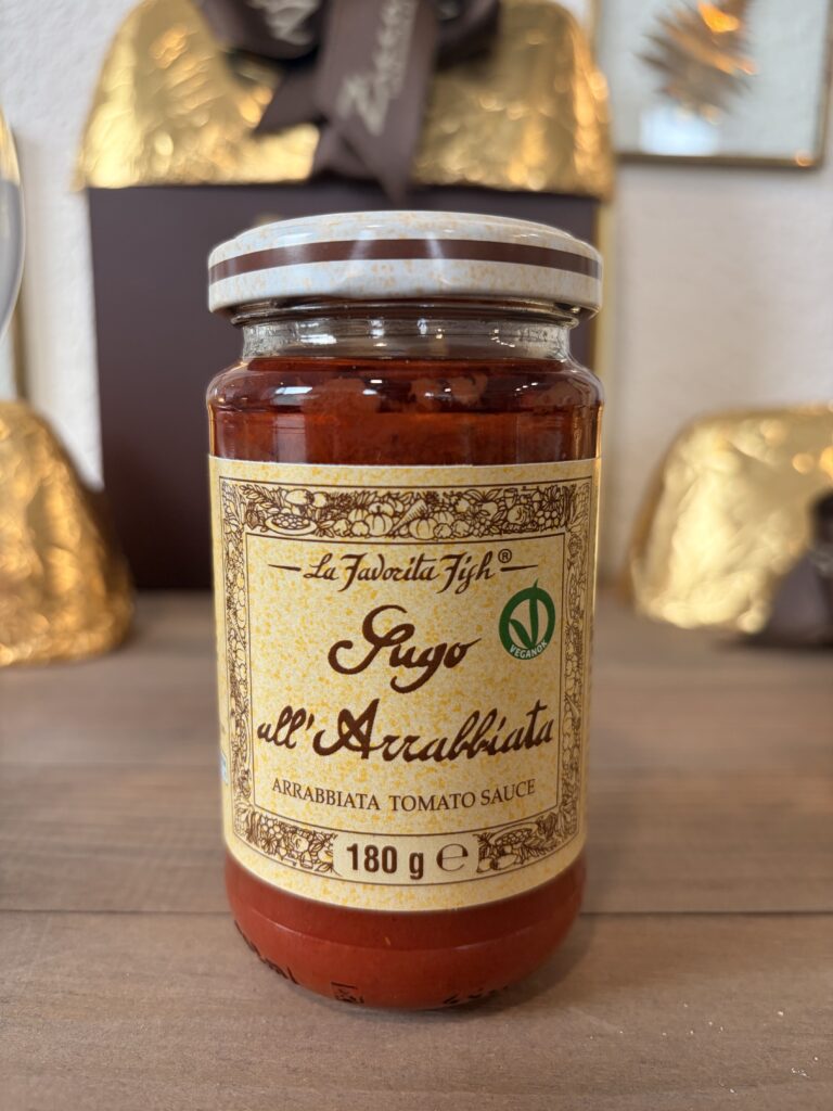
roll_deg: -0.3
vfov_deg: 67.3
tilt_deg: -10.6
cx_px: 416
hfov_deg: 53.1
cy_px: 556
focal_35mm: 26
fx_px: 834
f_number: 1.6
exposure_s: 1/50
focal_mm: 5.96
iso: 100
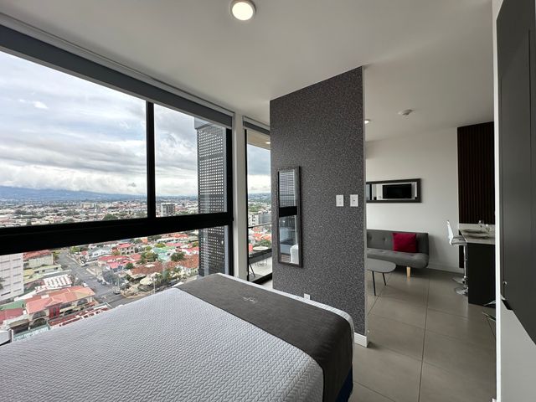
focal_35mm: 14
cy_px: 201
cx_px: 268
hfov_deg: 102.1
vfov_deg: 85.7
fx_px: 217
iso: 40
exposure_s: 1/500
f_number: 2.2
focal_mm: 2.22
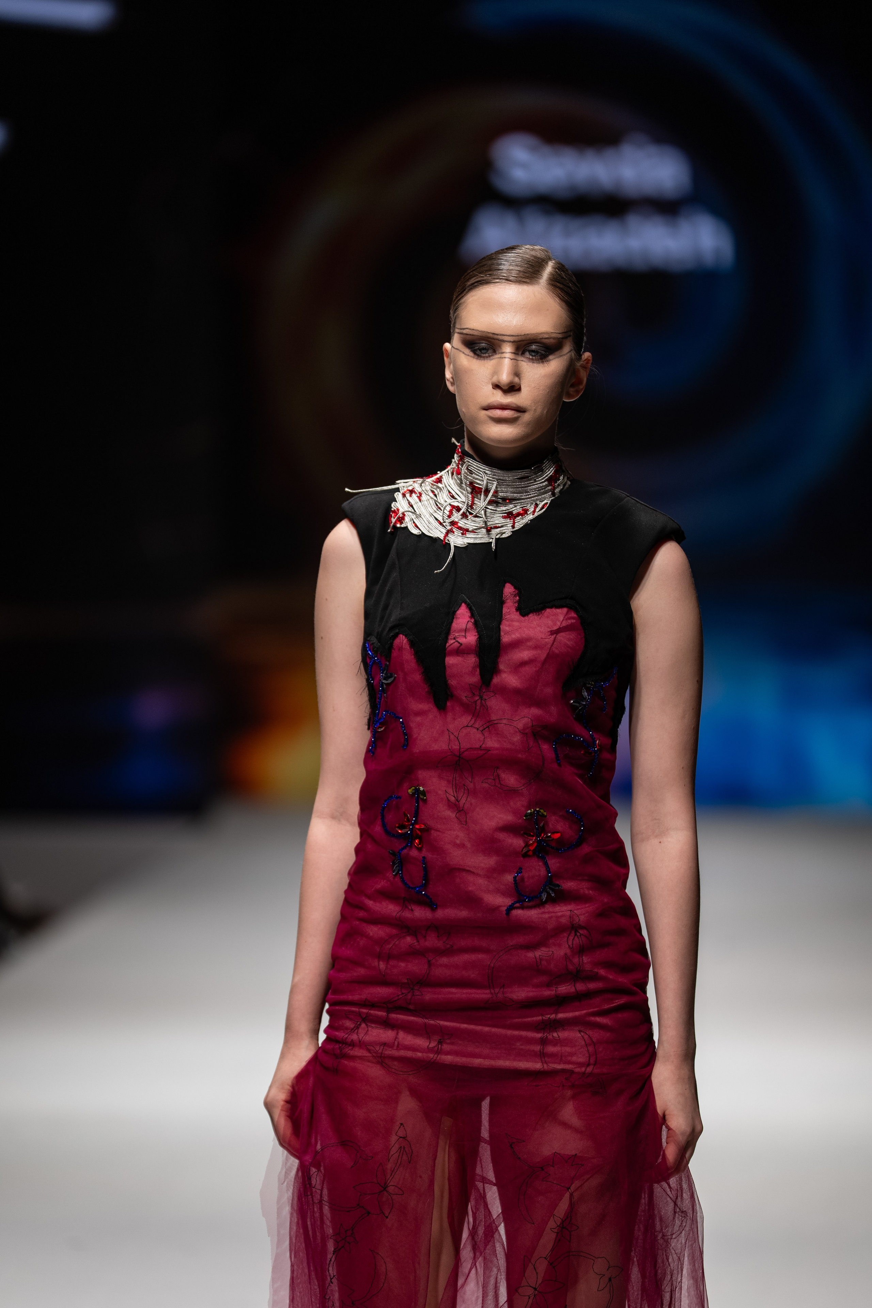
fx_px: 7266
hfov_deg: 6.9
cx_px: 436
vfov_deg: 10.3
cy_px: 654
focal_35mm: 200
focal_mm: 200
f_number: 2.8
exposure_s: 1/320
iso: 200
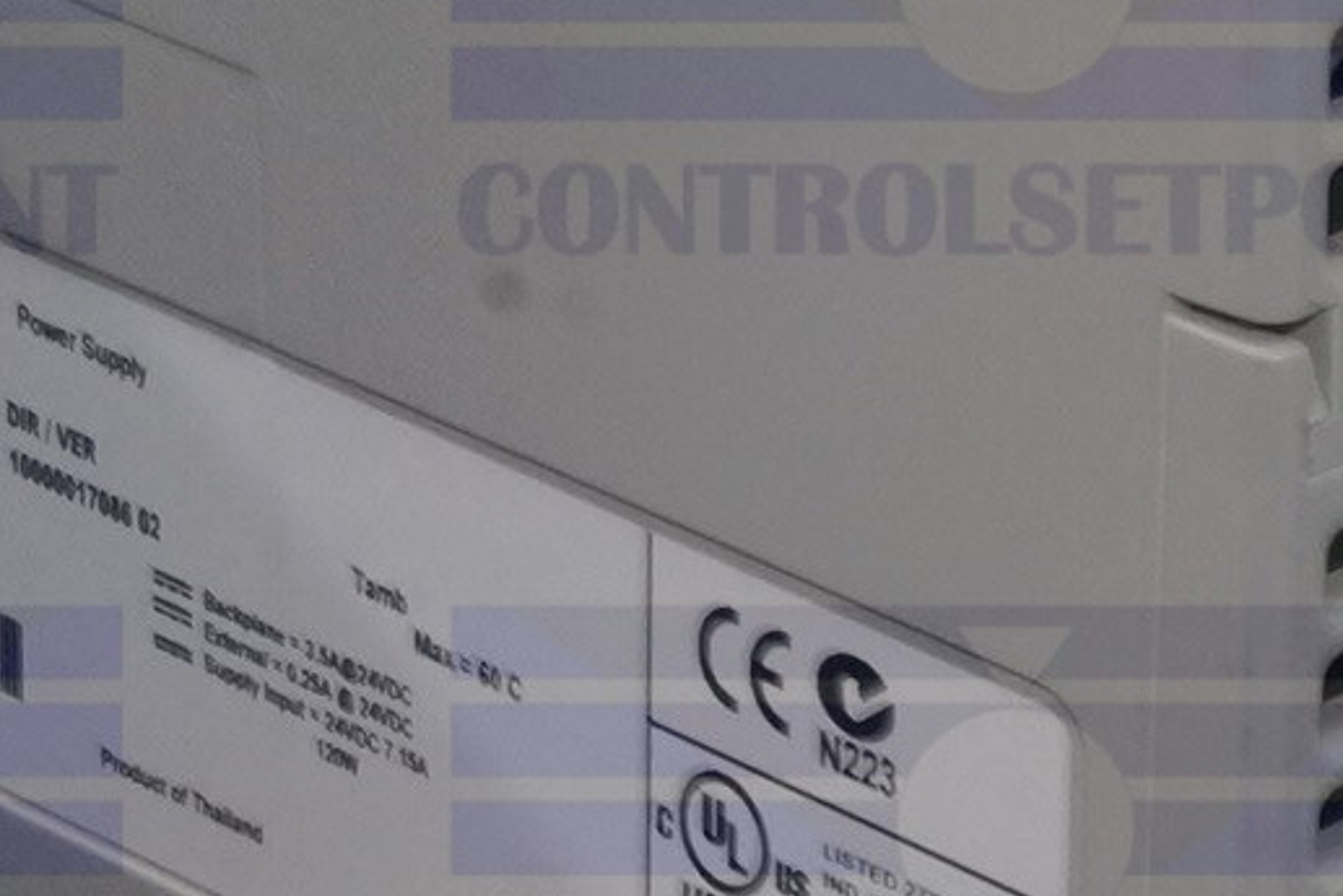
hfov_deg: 8.5
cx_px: 868
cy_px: 304
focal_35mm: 241
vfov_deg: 5.7
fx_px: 8993
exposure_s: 1/10
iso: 800
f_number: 22
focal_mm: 34
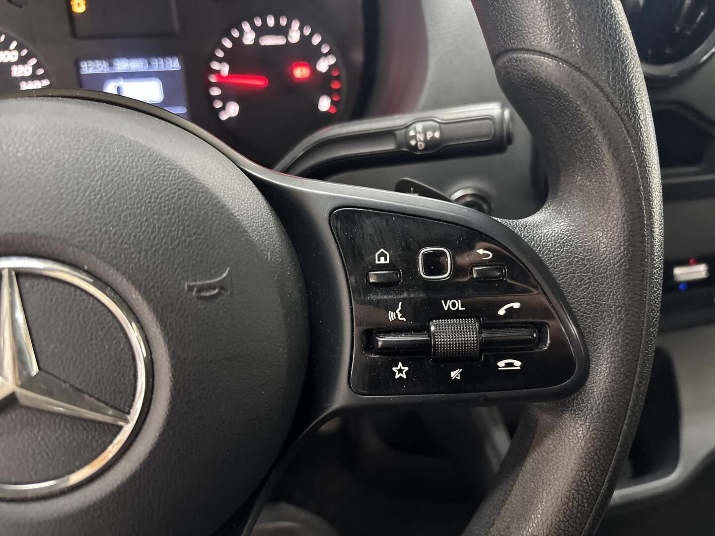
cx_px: 358
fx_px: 537
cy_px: 268
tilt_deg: -40.2
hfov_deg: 67.3
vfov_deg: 53.1
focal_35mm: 26
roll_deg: -4.9
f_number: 1.6
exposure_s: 1/33
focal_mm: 5.96
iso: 640
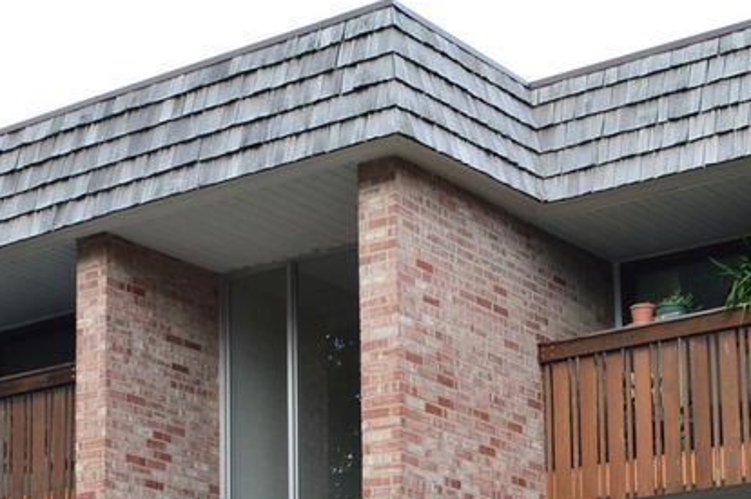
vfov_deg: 14.8
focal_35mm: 89
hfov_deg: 22.7
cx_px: 200
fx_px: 1854
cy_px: 591
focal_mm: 24
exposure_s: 1/125
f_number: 9
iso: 400
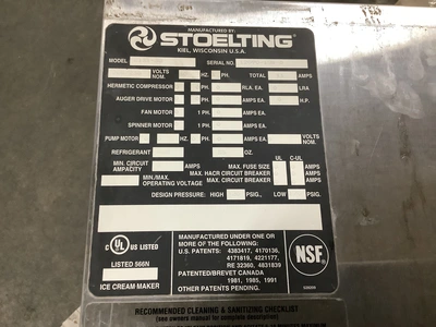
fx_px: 390
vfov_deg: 45.4
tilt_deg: -80.5
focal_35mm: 31
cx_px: 218
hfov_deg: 58.4
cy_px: 164
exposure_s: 1/40
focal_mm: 3.3
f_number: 2.4
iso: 320
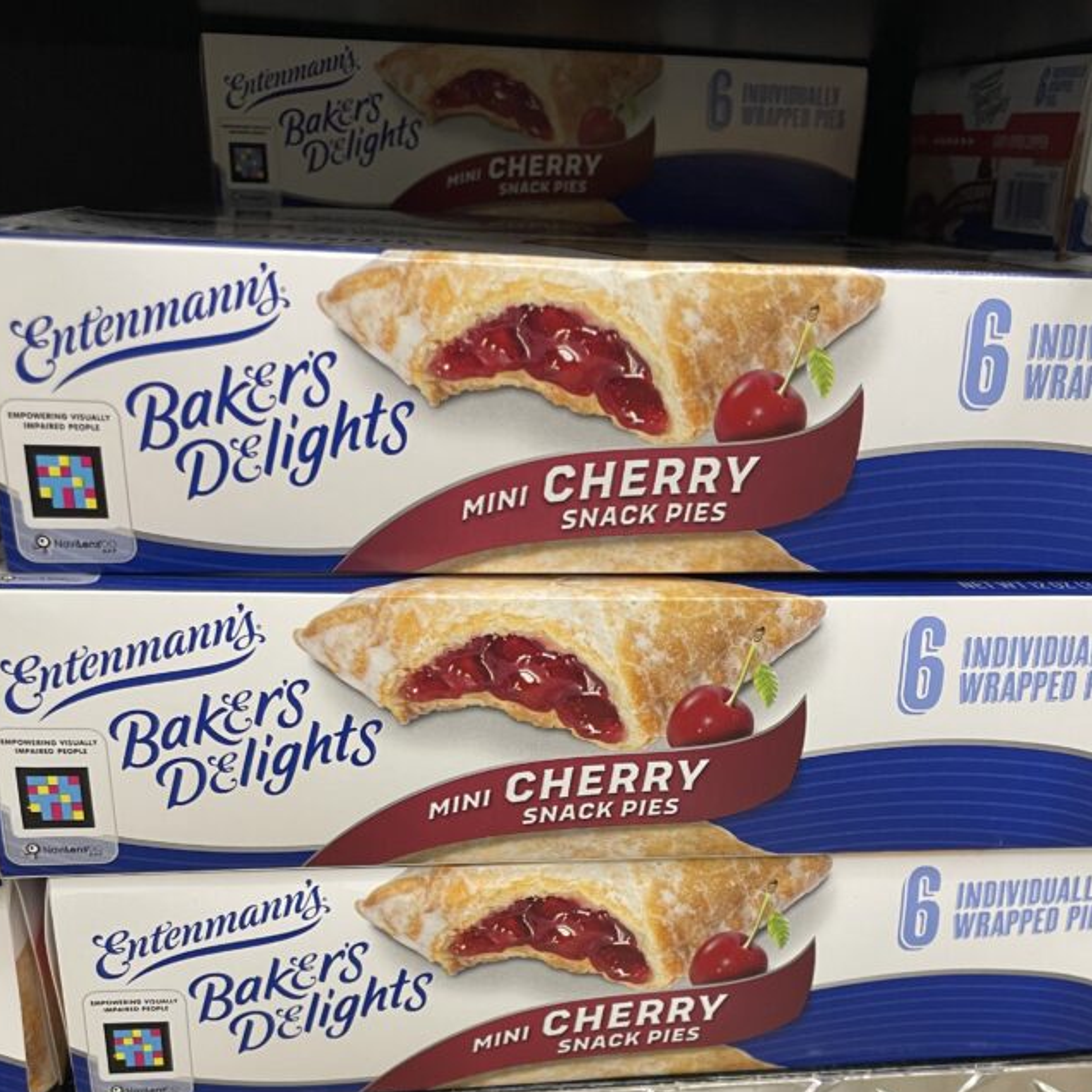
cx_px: 599
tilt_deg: -22.2
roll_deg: -2.7
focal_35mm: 37
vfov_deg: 43.8
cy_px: 783
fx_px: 1321
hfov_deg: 44.9
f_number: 1.6
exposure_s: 1/61
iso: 80
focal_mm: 4.2
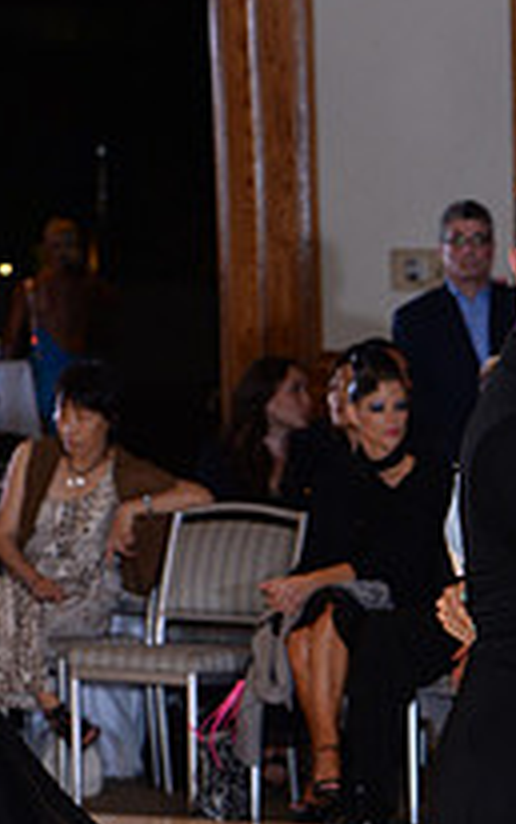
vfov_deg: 8.5
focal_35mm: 243
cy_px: 976
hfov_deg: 5.4
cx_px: 734
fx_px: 5460
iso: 1250
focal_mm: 85
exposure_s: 1/250
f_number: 5.6
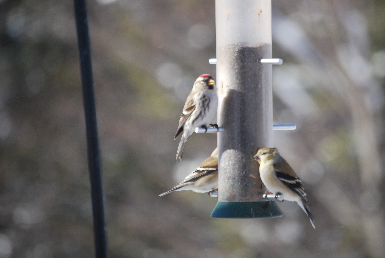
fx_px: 3587
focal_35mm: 335
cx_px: 214
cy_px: 118
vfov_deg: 4.1
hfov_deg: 6.1
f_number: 5.6
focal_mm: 200
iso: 360
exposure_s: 1/500
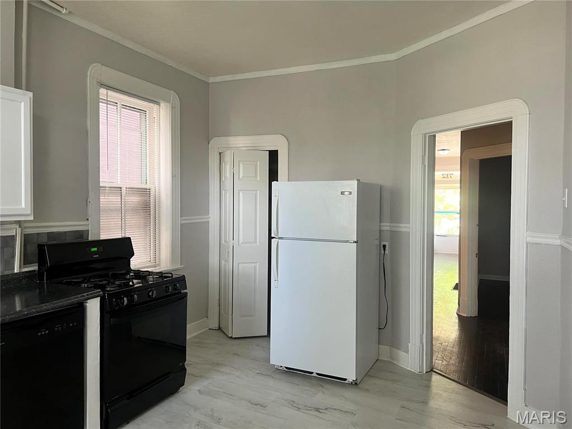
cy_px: 214
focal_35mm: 26
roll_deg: -0.2
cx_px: 286
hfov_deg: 67.3
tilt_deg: -1.2
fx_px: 430
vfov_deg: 53.1
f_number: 1.5
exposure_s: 1/60
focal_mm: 5.7
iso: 125
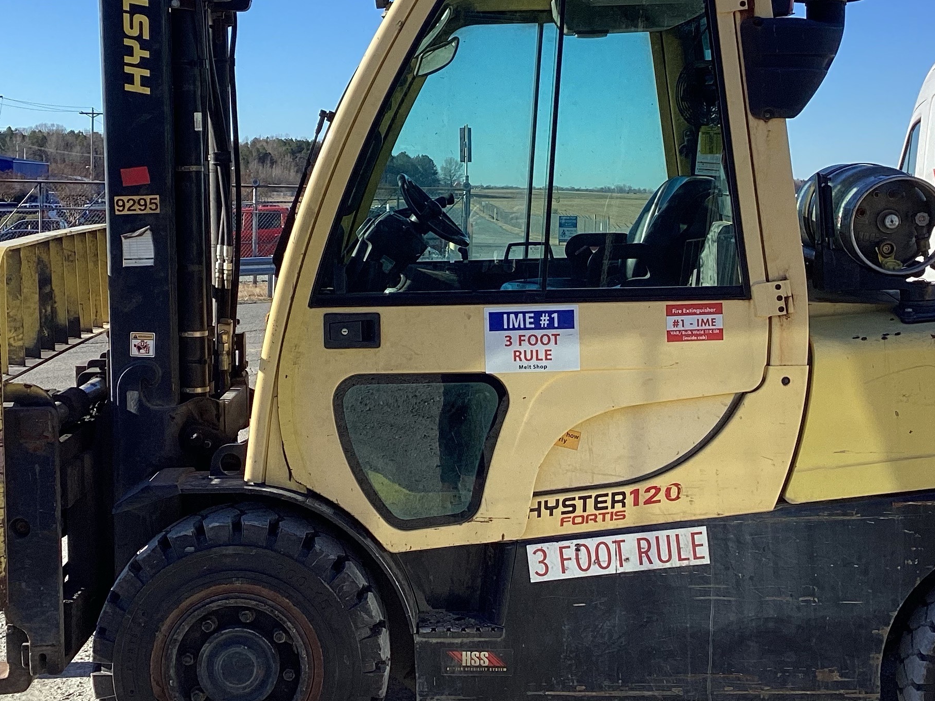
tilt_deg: -3.4
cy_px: 276
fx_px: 1512
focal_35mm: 56
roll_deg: -2.0
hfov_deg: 34.3
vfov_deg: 26.0
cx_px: 437
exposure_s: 1/886
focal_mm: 3.3
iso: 25
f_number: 2.4
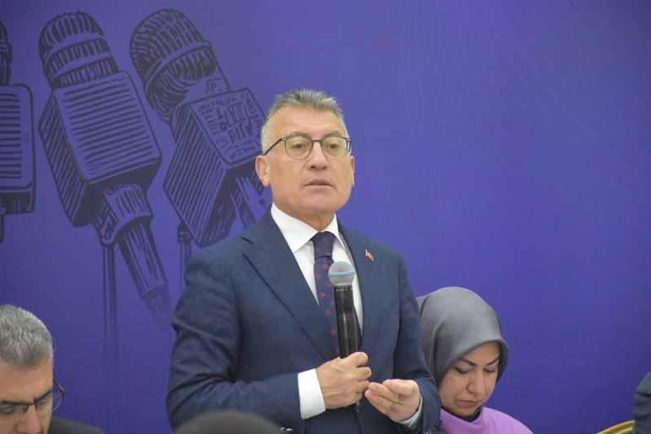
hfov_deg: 9.8
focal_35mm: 210
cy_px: 217
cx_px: 326
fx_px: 3796
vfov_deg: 6.5
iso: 12800
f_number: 5.6
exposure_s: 1/250
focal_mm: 140
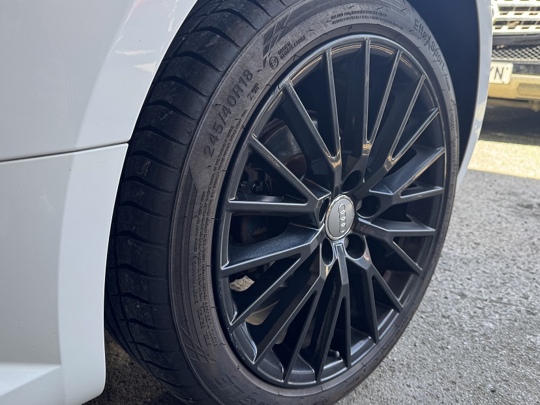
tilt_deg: -19.0
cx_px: 275
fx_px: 452
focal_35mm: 29
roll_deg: -1.8
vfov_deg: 48.2
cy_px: 217
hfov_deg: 61.7
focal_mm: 6.76
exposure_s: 1/170
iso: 64
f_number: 1.78
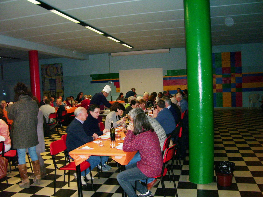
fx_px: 258
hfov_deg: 54.0
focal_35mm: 34
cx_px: 132
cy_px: 98
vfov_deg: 41.8
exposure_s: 1/60
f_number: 2.7
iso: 80
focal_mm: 5.6
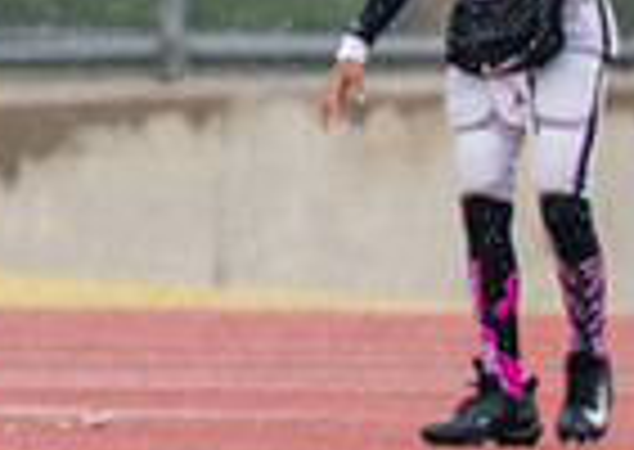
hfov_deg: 0.9
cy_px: -40
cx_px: -747
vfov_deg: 0.6
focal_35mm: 2315
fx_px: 41585
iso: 400
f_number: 2.8
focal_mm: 200
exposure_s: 1/1000
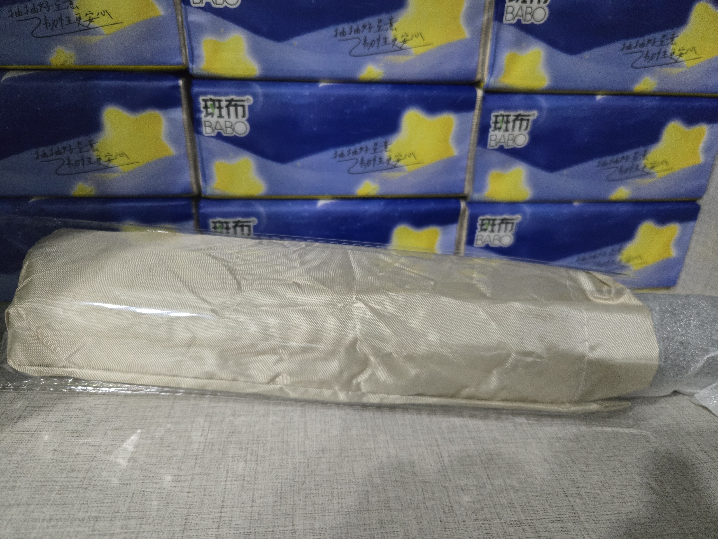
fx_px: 477
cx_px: 359
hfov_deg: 73.9
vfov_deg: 58.9
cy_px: 270
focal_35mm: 23
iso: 1250
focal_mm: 5.4
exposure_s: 1/100
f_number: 1.8
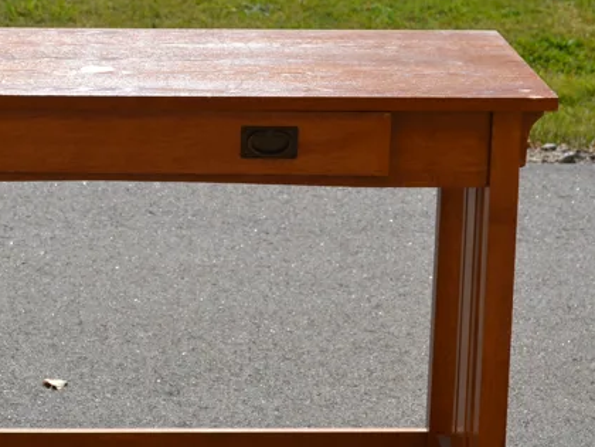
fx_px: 2923
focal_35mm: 170
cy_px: 278
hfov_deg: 11.6
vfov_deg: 8.7
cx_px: 125
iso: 100
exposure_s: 1/320
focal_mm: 55
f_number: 9
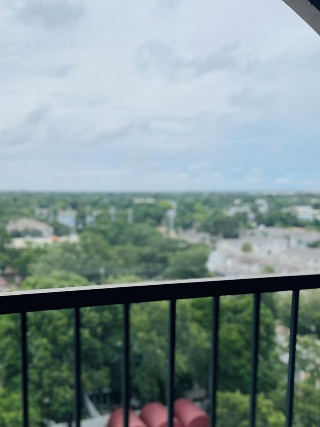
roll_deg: +0.5
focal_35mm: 37
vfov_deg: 49.7
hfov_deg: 38.3
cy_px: 267
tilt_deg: -8.6
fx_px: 456
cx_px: 110
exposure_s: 1/3610
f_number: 1.6
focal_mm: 4.2
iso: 50
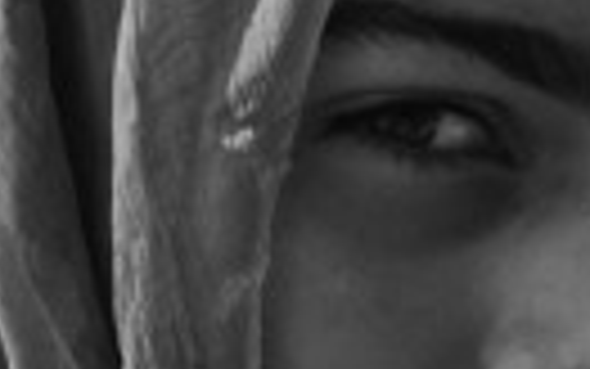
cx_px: 531
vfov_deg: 0.9
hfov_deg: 1.5
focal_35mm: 1396
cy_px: 189
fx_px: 22456
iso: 640
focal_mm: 300
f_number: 6.3
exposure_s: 1/1000
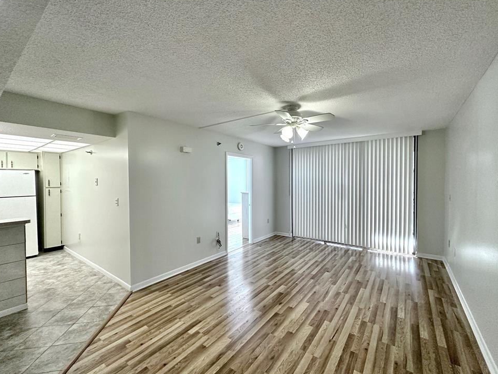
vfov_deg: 81.7
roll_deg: +0.8
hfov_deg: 98.1
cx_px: 261
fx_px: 216
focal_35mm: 15
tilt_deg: -1.2
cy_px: 185
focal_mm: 2.22
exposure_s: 1/120
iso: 250
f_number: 2.2
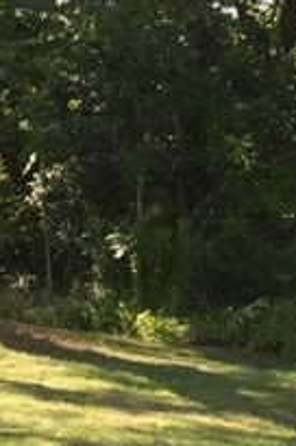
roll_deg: +1.3
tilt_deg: -0.9
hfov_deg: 8.7
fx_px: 1869
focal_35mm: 151
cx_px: 538
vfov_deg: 13.6
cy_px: 342
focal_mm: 4.15
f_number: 2.2
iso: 32
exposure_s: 1/483
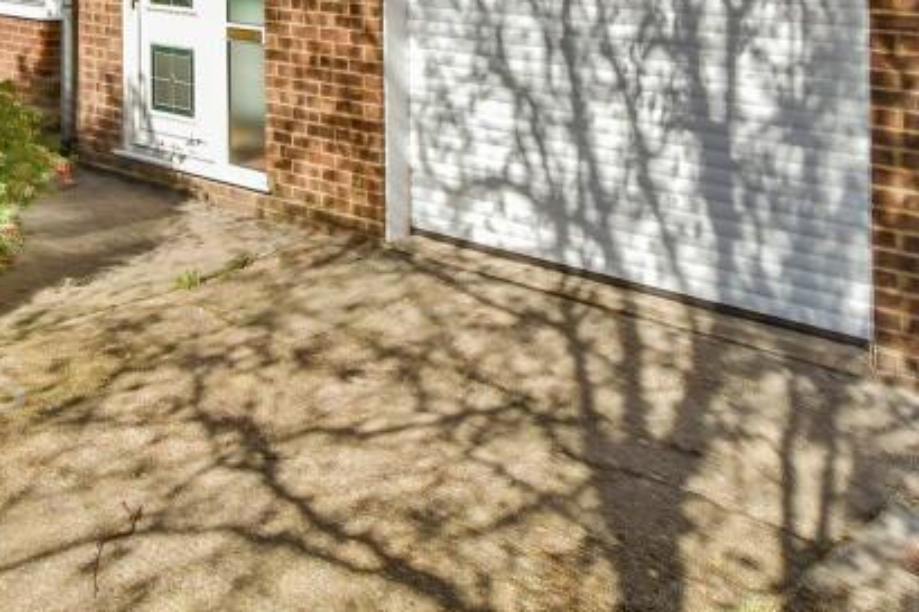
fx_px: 1148
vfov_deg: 26.2
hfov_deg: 43.5
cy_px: -147
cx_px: 383
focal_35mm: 45
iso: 800
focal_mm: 12
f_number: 13
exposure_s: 1/500
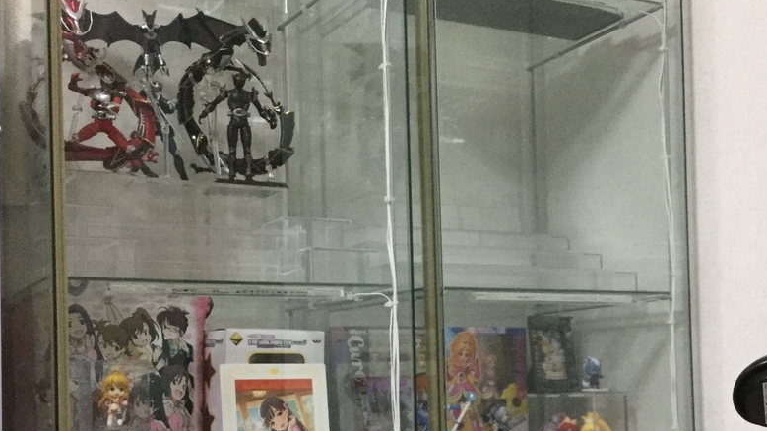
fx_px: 1057
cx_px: 420
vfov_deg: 22.7
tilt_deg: +4.0
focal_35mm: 52
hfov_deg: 39.8
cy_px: 348
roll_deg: -0.9
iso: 200
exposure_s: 1/24
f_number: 2.4
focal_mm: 3.3
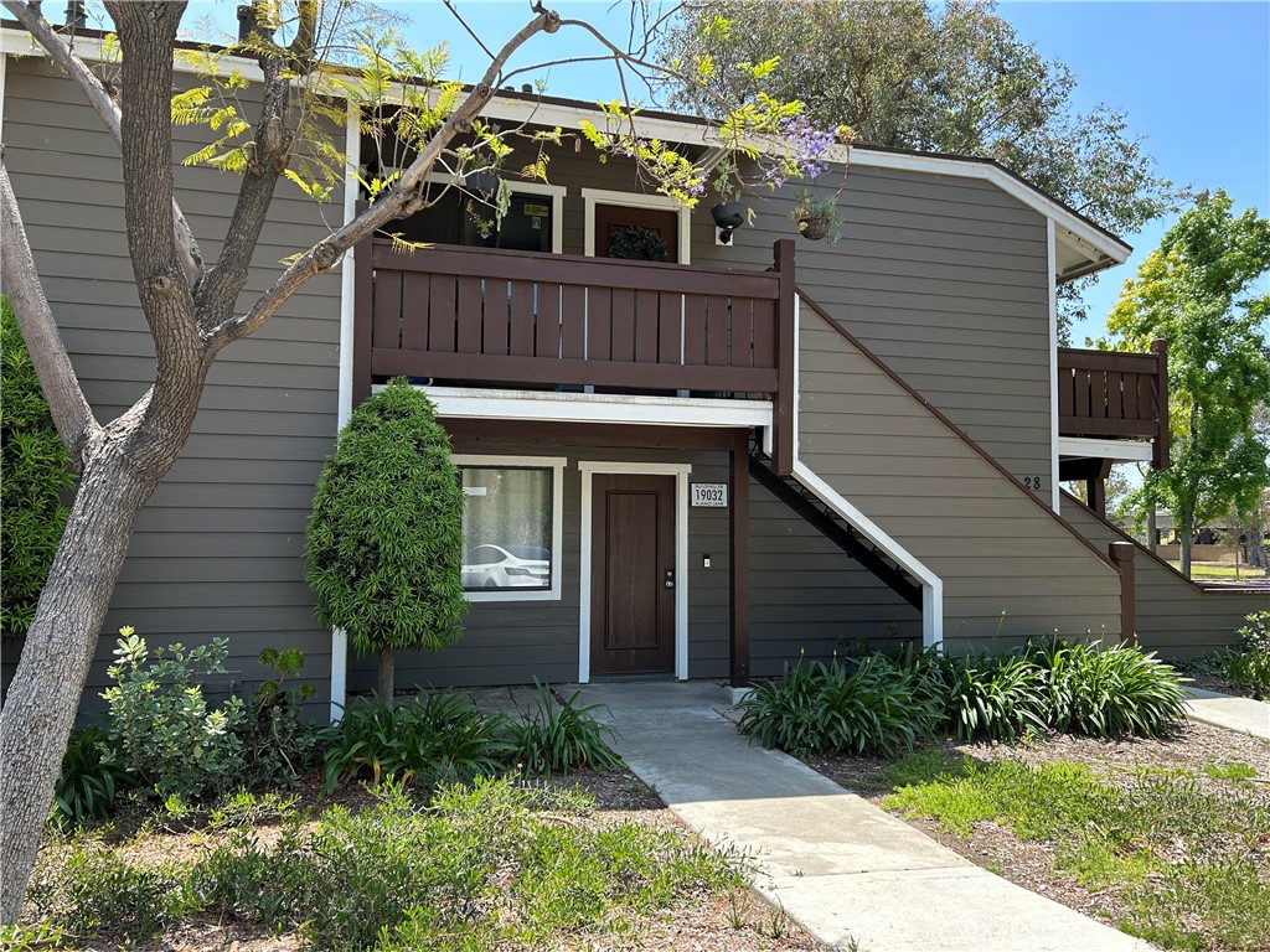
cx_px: 635
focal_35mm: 26
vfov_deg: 53.1
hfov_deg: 67.3
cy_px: 476
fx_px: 954
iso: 50
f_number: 1.5
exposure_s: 1/808
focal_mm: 5.7
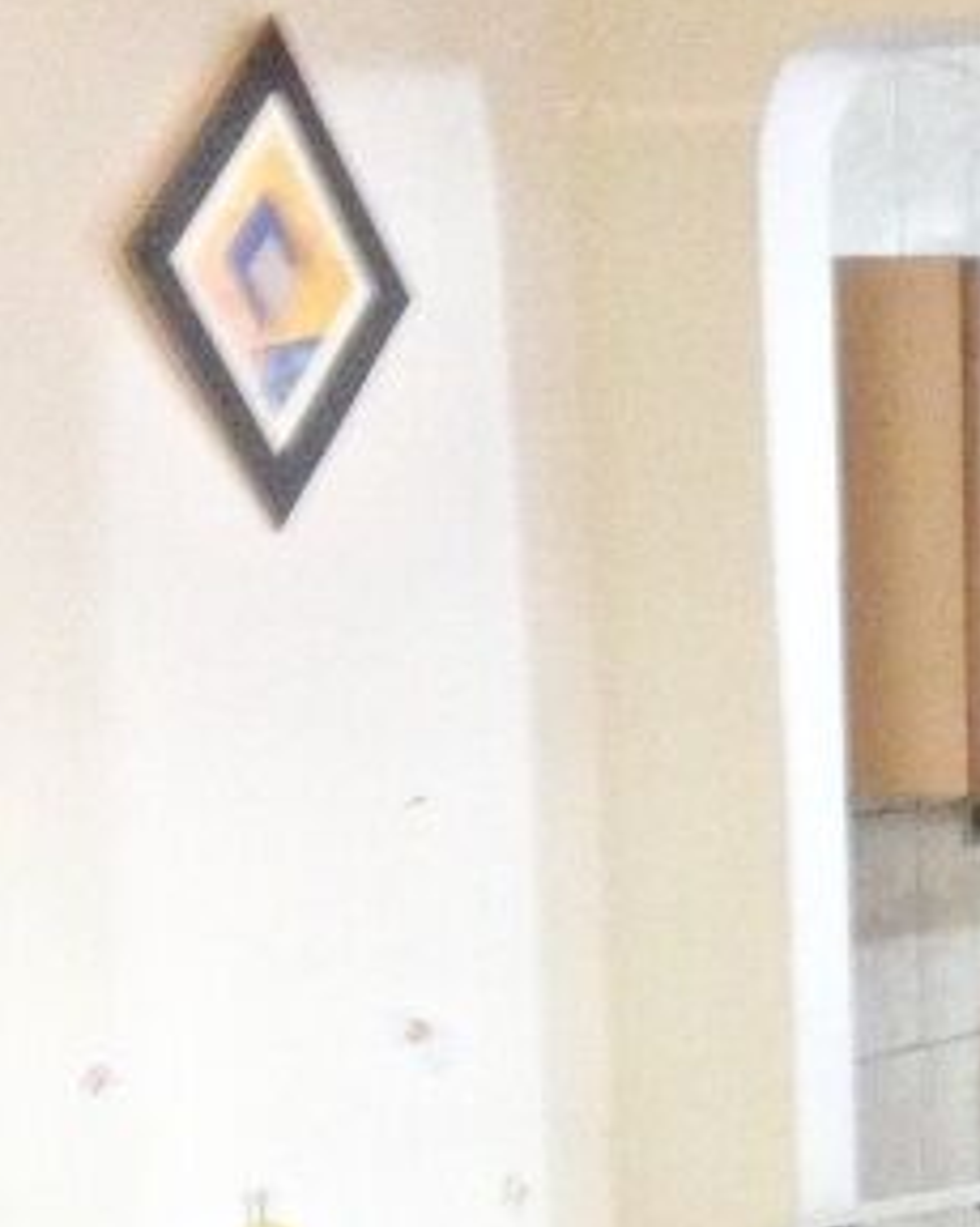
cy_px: 1342
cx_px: 1461
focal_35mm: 114
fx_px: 4137
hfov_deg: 12.8
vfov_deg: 16.4
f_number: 2.4
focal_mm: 4.28
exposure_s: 1/20
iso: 400
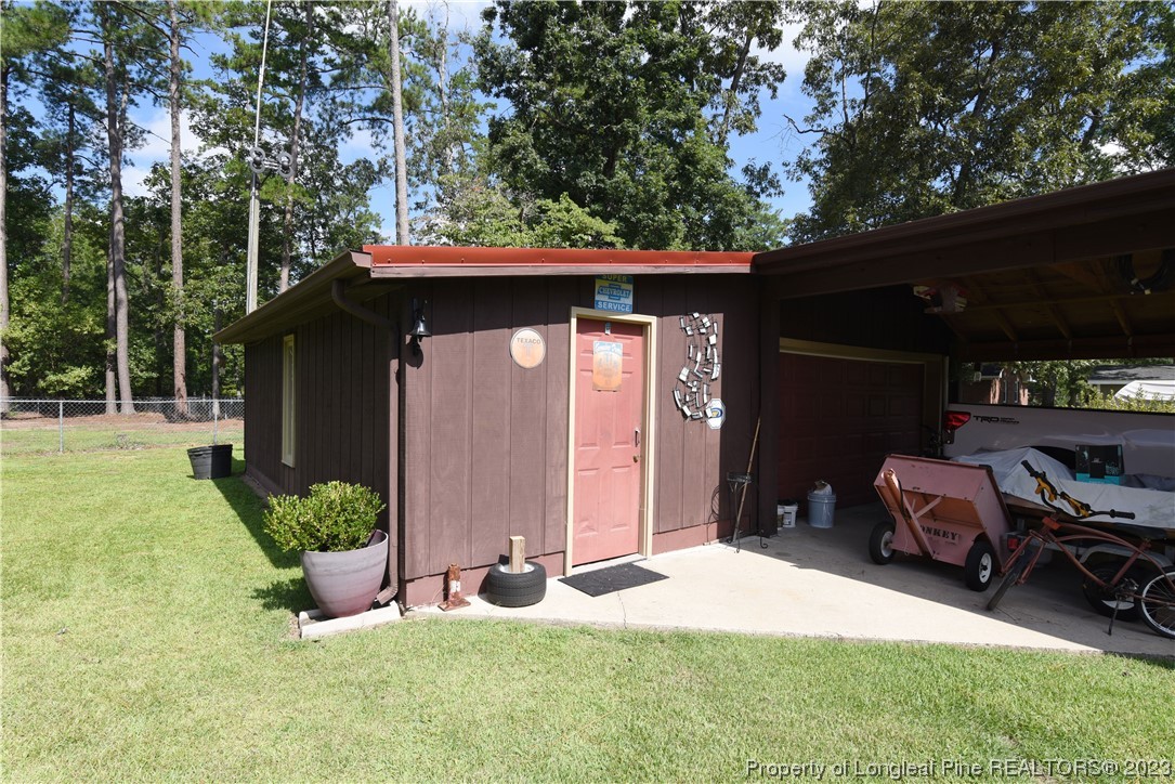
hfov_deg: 90.0
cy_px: 392
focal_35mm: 18
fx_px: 588
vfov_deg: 67.4
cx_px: 588
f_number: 11
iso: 250
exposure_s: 1/200
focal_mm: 18
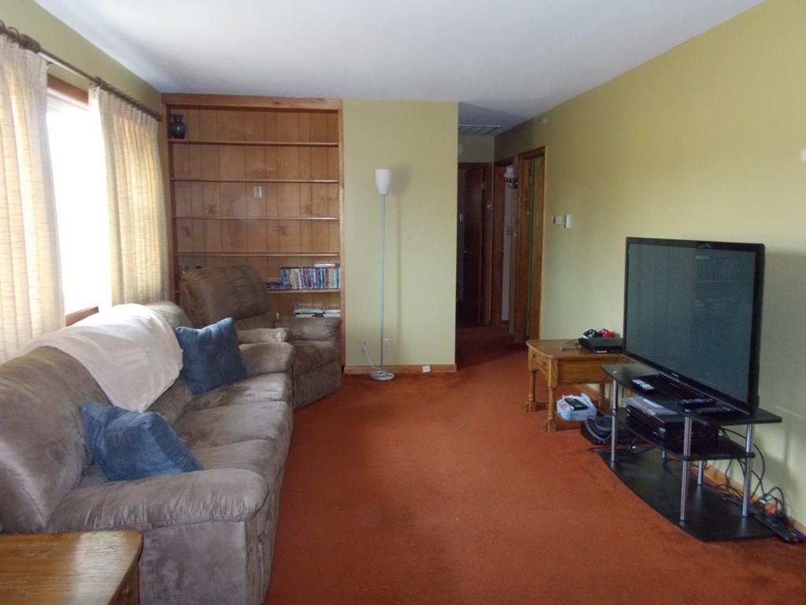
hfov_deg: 67.3
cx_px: 403
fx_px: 605
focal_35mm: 26
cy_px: 302
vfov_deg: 53.1
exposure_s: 1/25
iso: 400
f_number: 3.2
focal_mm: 4.6
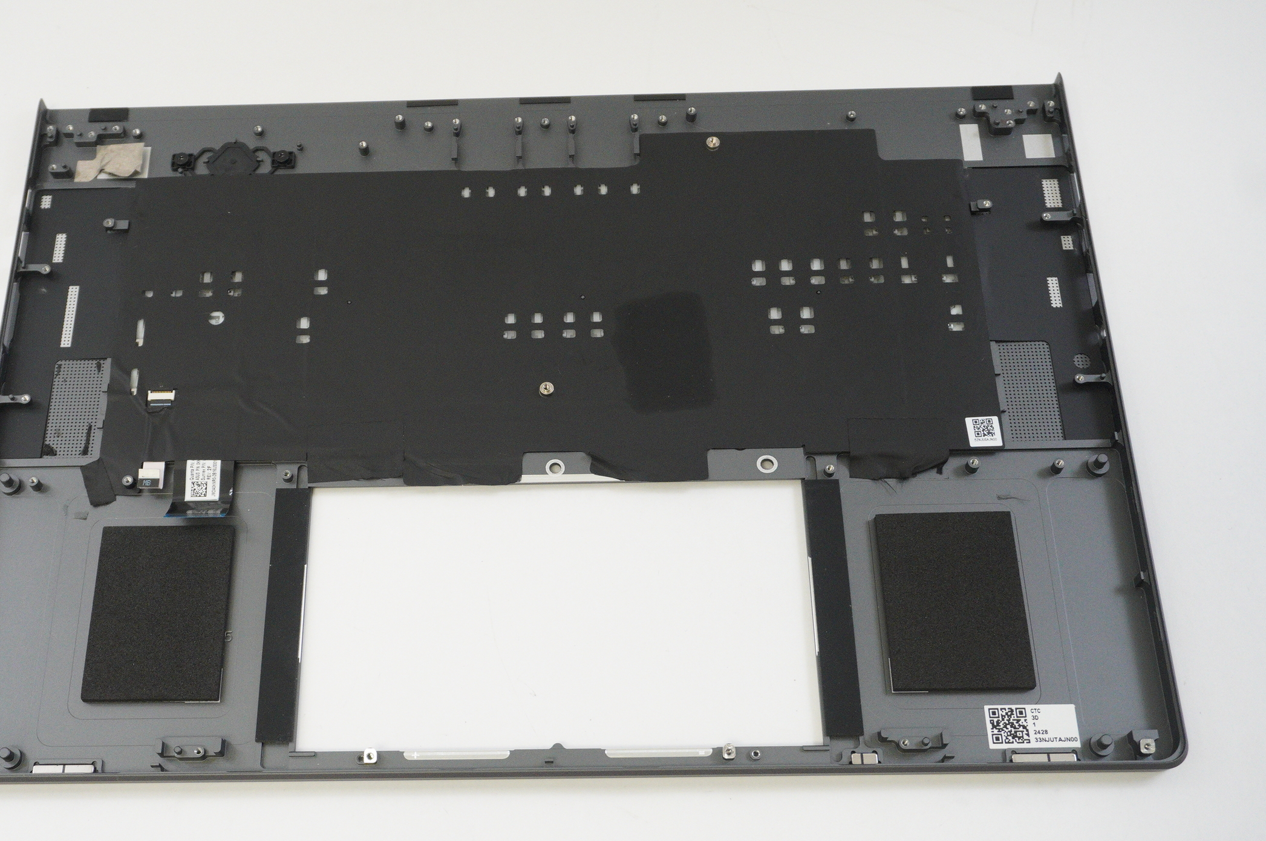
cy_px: 445
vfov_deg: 31.1
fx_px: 1511
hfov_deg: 45.3
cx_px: 536
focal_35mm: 43
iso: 2000
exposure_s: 1/100
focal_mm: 24
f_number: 5.6
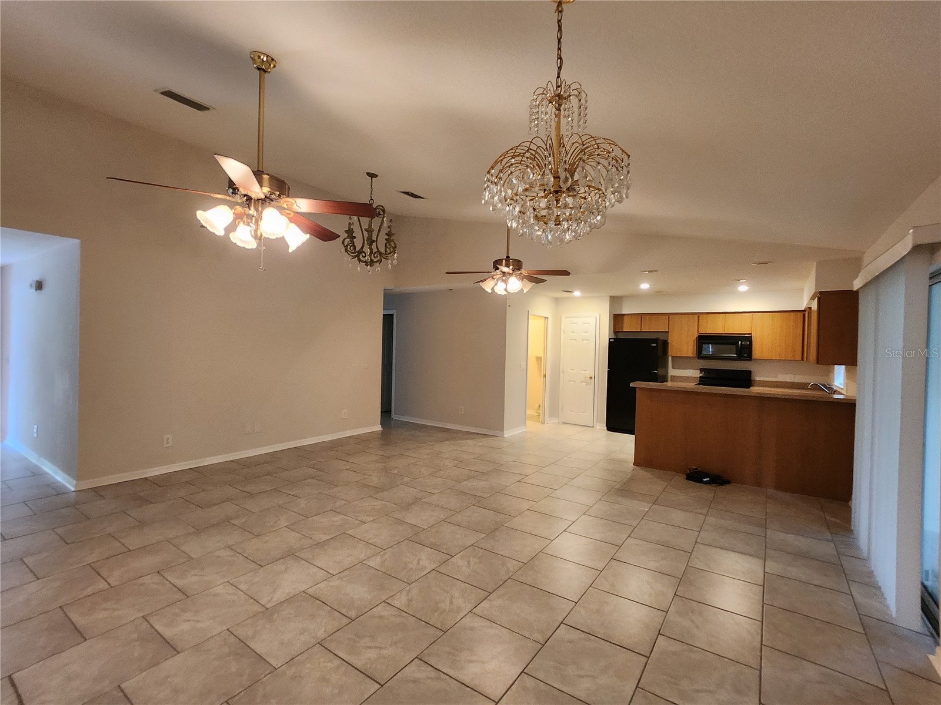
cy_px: 352
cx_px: 470
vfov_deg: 89.9
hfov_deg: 106.2
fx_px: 353
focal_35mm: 13
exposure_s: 1/40
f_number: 2.2
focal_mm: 1.7
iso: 400
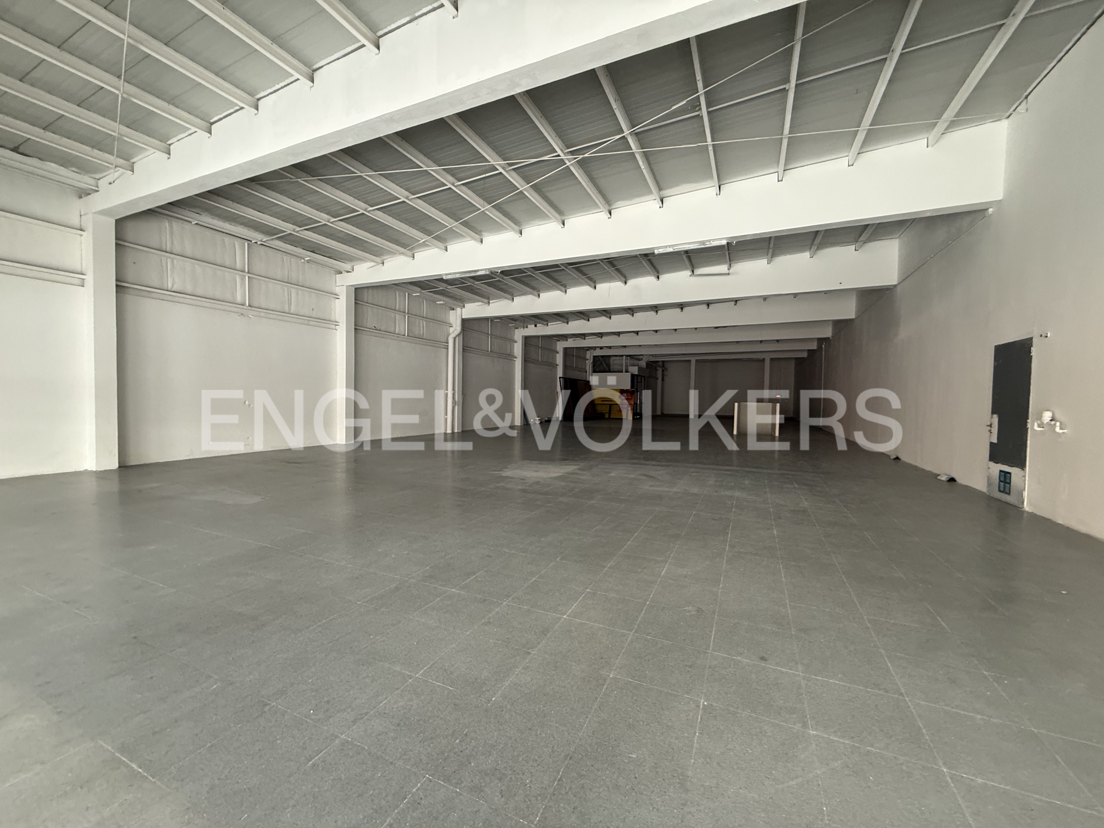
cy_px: 414
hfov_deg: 102.1
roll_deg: -2.3
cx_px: 552
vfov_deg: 85.7
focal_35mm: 14
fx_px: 446
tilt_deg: -4.9
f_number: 2.2
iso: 320
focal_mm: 2.22
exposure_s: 1/50
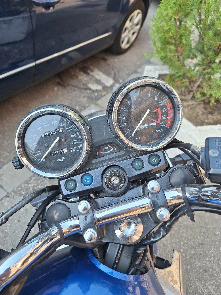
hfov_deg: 58.9
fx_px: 196
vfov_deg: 73.9
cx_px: 110
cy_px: 148
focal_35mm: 23
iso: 40
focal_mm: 5.54
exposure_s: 1/667
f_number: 1.8
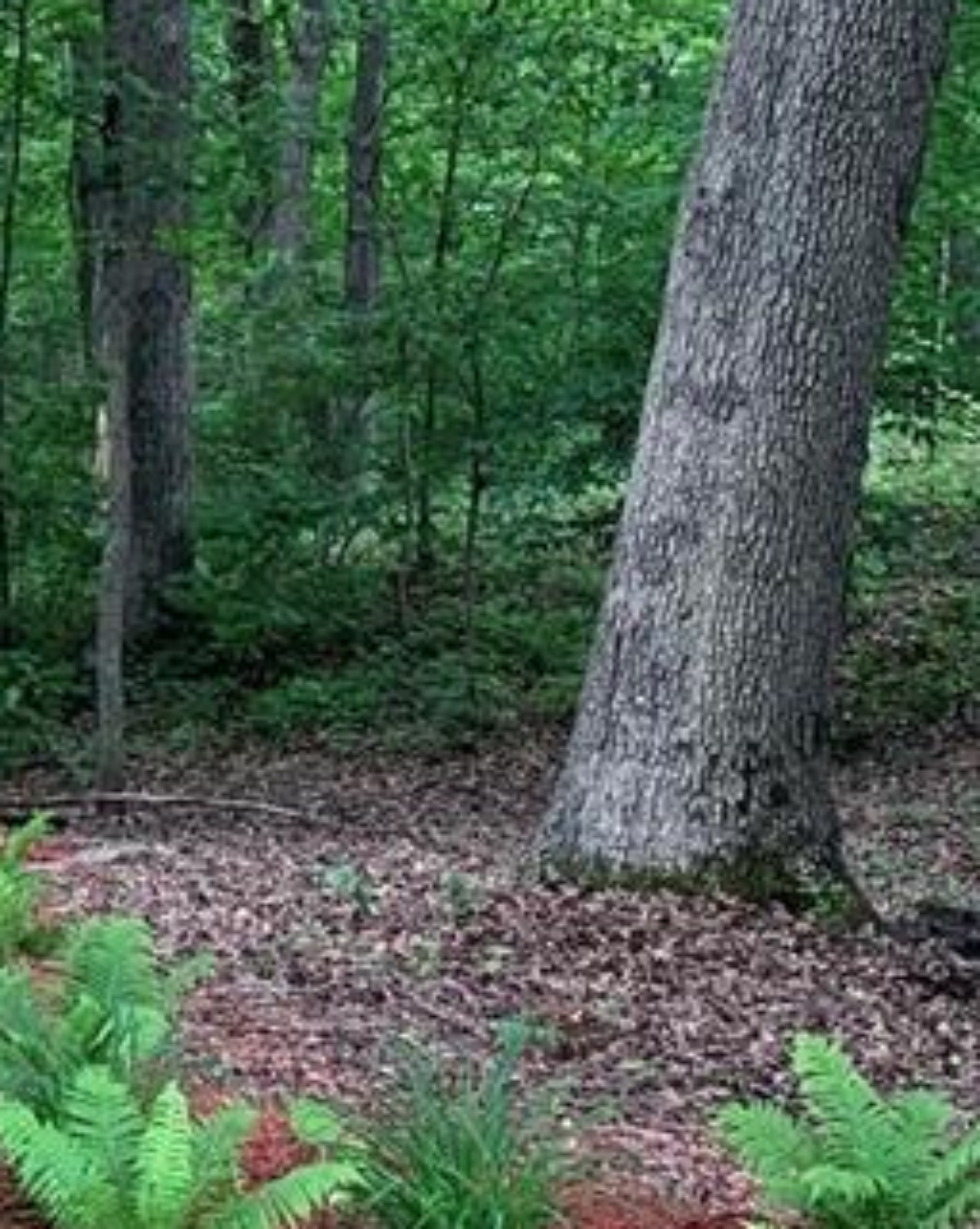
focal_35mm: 95
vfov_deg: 20.0
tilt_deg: -0.6
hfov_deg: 15.1
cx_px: -452
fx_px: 3451
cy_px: 291
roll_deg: -1.9
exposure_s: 1/98
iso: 100
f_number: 1.8
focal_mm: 4.25
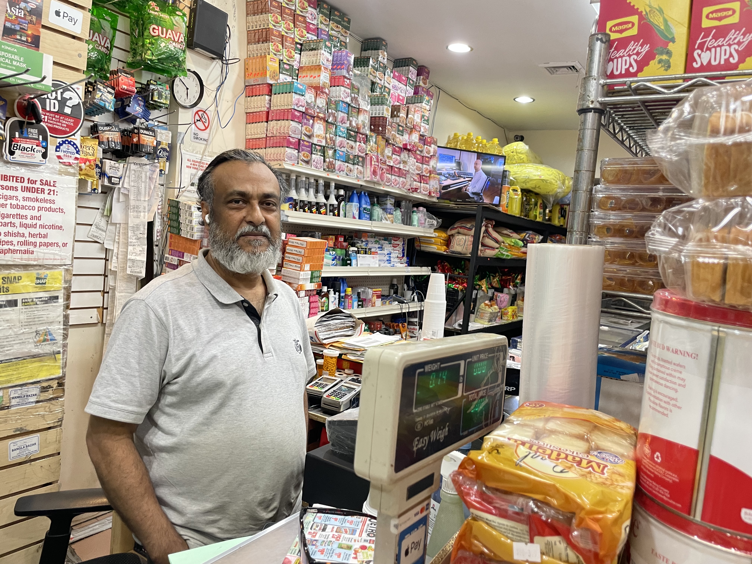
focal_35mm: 26
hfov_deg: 67.3
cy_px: 282
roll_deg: -5.6
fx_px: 565
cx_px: 376
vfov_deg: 53.1
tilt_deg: -3.9
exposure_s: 1/60
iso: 125
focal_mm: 4.2
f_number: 1.6
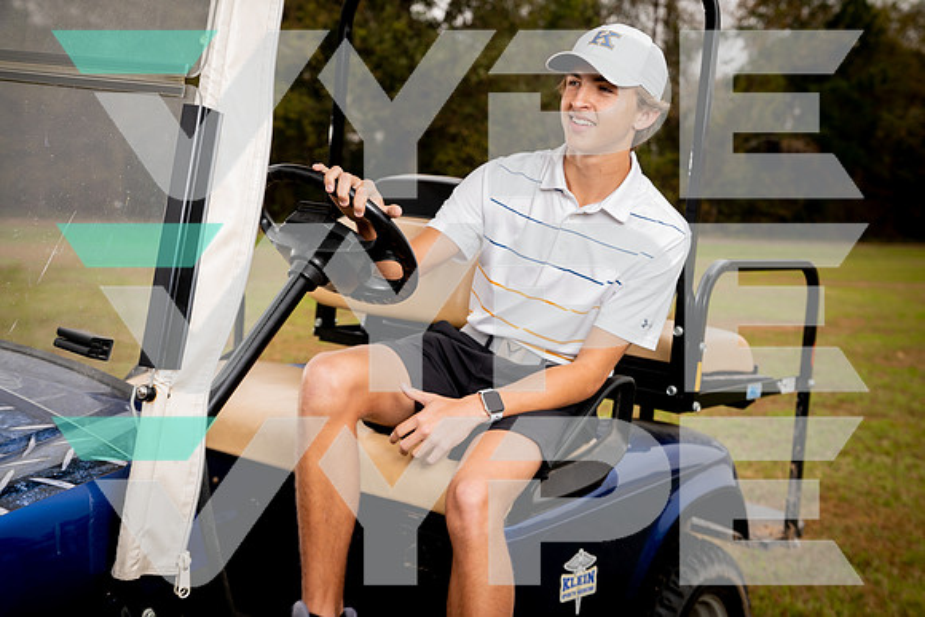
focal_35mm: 50
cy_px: 308
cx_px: 462
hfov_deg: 39.6
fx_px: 1285
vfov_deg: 27.0
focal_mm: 50
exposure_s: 1/250
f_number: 4.5
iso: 200
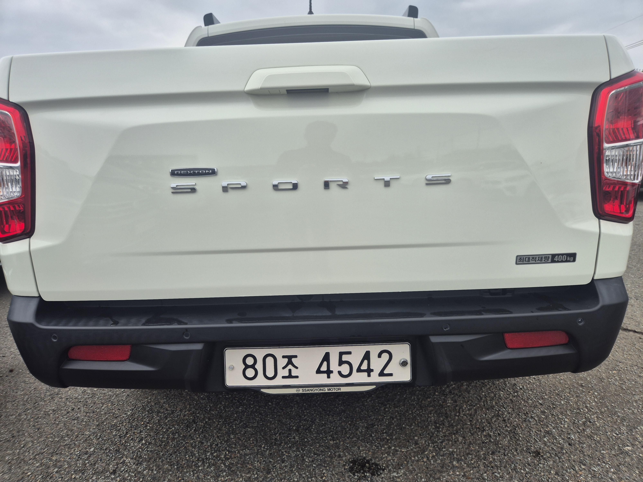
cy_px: 241
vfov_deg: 58.9
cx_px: 322
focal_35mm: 23
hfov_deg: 73.9
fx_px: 427
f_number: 1.8
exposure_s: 1/1076
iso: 25
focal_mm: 5.4
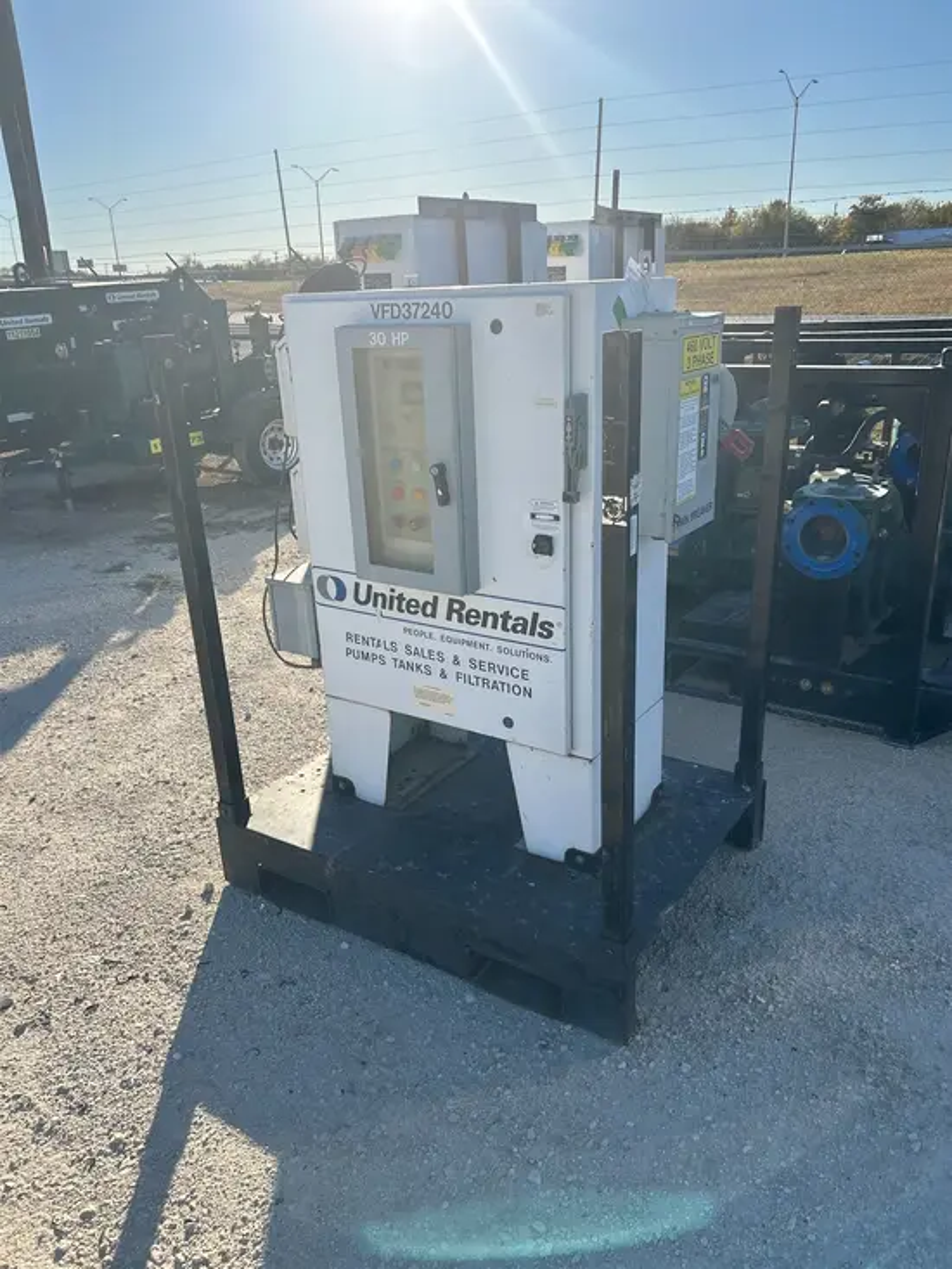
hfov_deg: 53.1
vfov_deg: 67.3
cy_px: 634
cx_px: 476
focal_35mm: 26
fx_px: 953
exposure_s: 1/3356
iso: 50
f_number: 1.5
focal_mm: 5.7
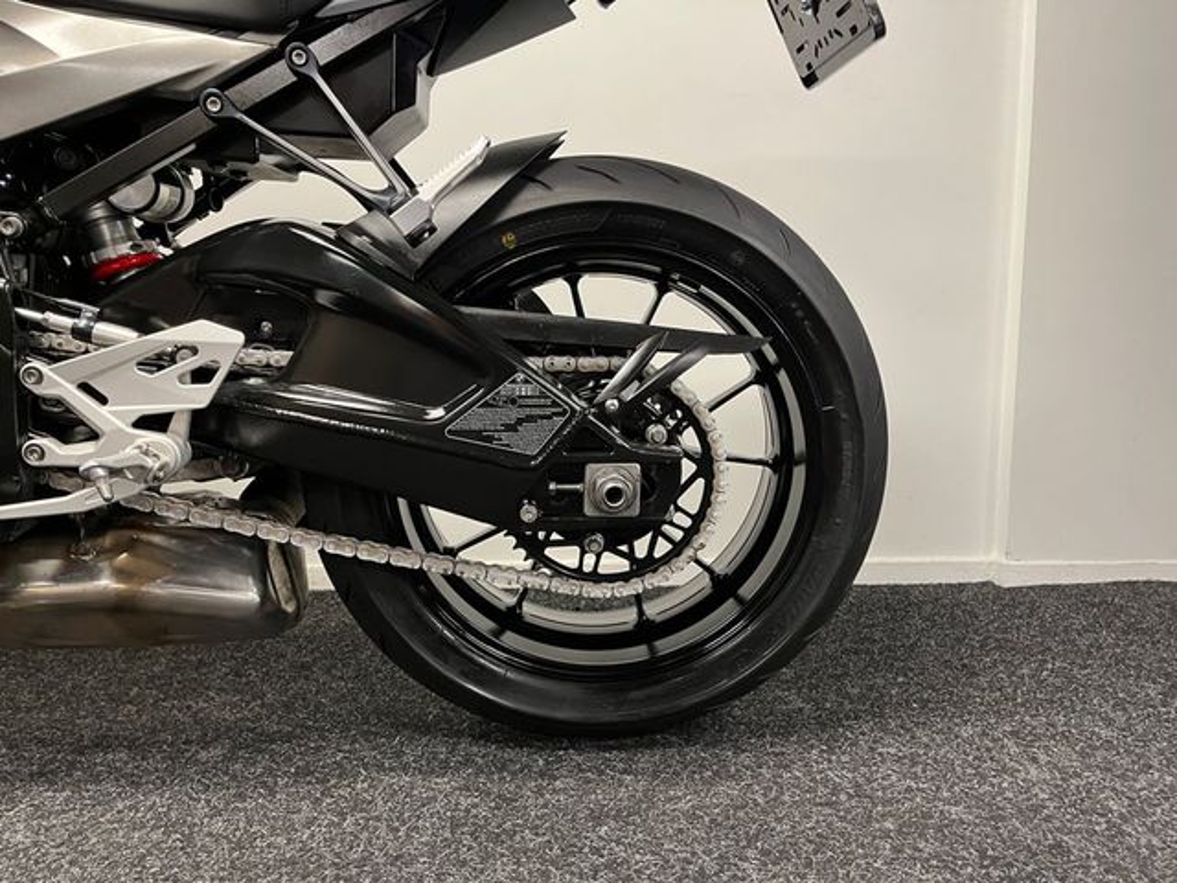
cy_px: 442
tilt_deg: -6.8
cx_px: 588
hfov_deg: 67.3
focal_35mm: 26
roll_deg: -0.1
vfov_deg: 53.1
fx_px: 884
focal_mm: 5.1
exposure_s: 1/50
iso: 200
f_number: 1.6
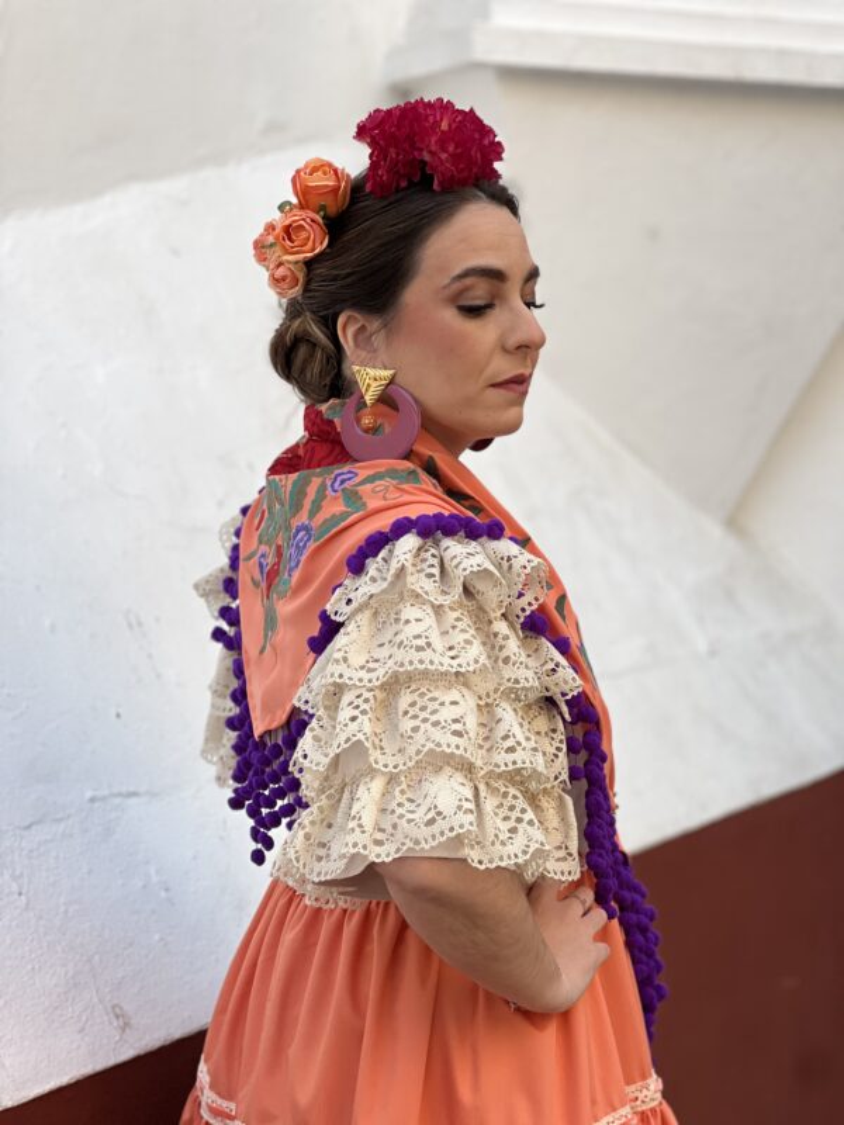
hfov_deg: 19.1
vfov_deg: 25.3
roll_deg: -0.3
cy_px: 562
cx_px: 422
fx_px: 2503
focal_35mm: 77
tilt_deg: -3.7
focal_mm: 9
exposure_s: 1/121
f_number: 2.8
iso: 80
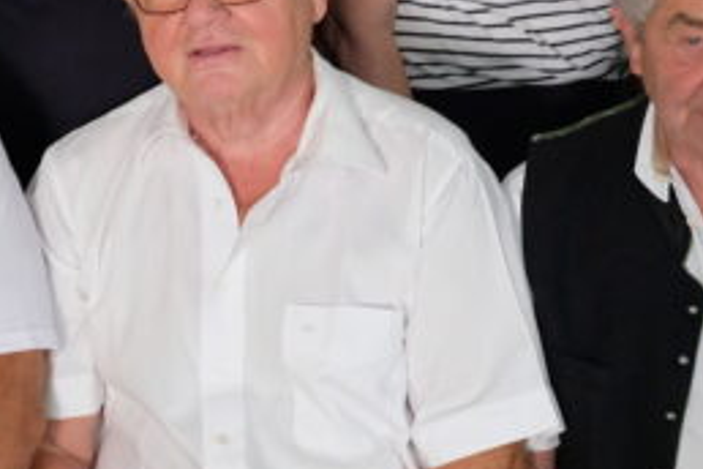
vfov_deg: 10.2
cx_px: 362
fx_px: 2636
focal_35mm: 135
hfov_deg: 15.2
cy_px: 292
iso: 1250
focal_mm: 19.6
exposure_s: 1/30
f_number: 4
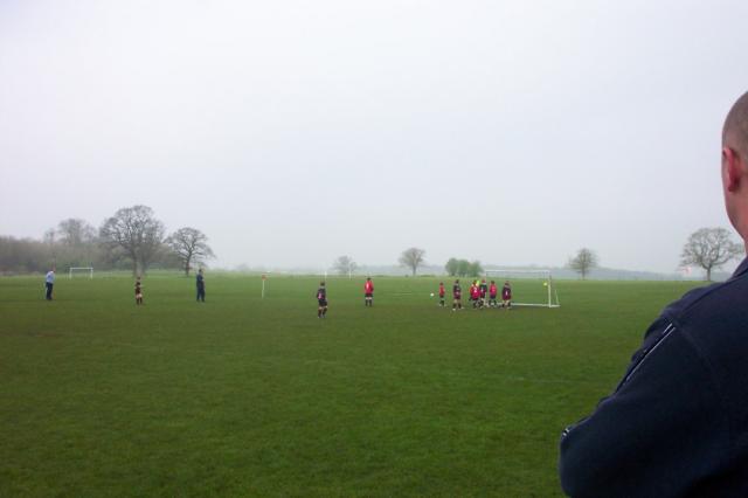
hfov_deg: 54.5
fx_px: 727
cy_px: 249
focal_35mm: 35
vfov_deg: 37.8
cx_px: 374
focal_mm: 7.5
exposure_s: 1/250
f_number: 9.5
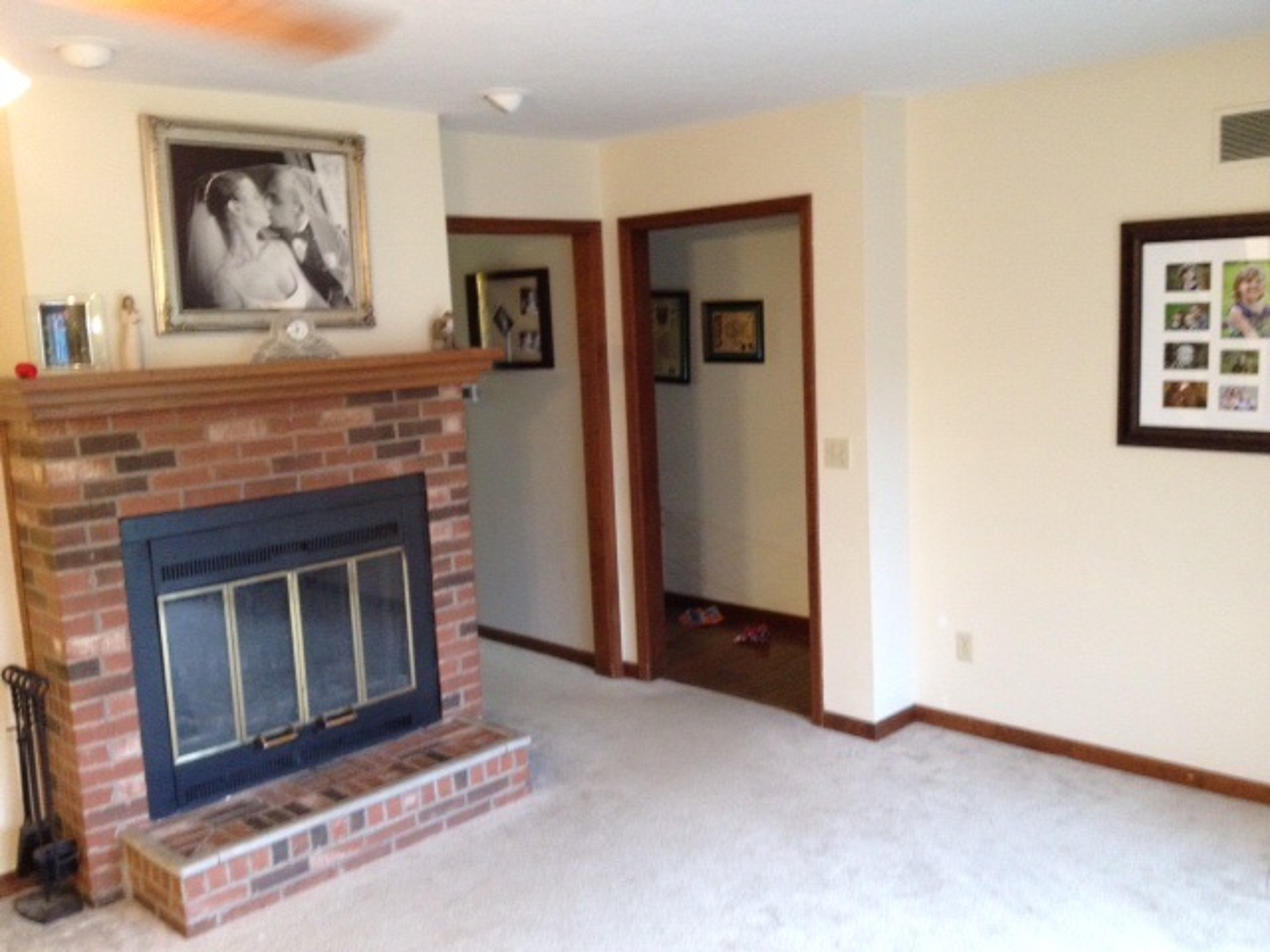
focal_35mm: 35
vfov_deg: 40.7
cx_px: 635
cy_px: 476
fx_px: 1284
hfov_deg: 52.6
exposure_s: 1/20
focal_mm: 4.28
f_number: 2.4
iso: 320
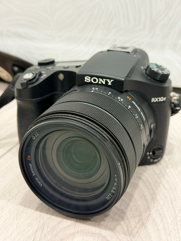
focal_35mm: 48
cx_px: 90
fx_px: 335
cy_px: 120
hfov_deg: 30.3
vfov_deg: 39.7
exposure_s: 1/40
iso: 200
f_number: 1.78
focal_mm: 6.76
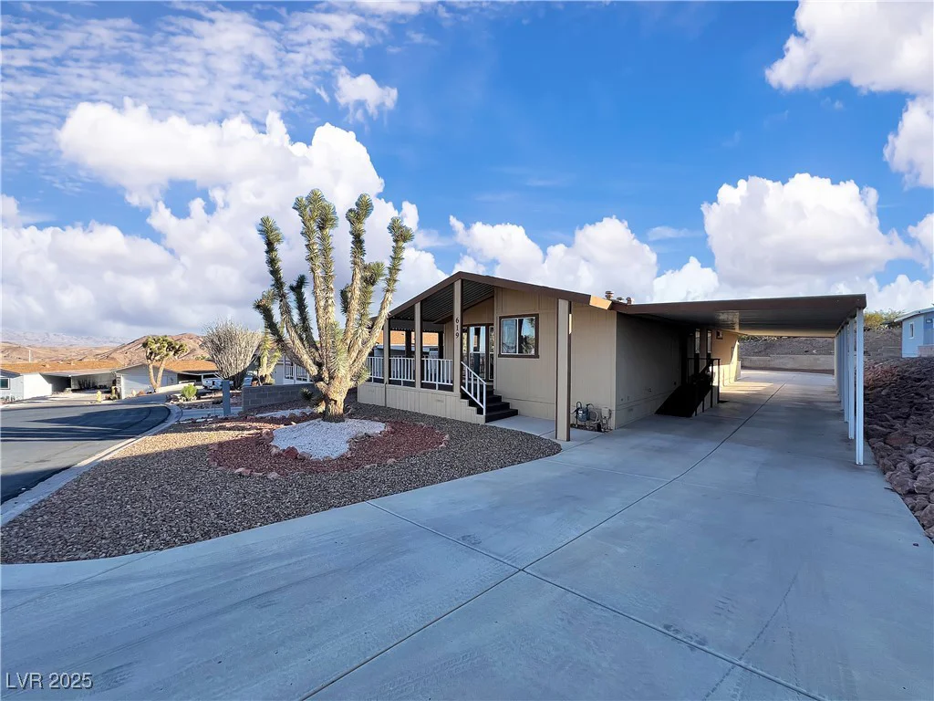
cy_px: 350
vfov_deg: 89.9
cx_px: 467
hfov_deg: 106.2
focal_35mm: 13
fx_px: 351
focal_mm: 1.57
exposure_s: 1/657
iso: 32
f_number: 1.8
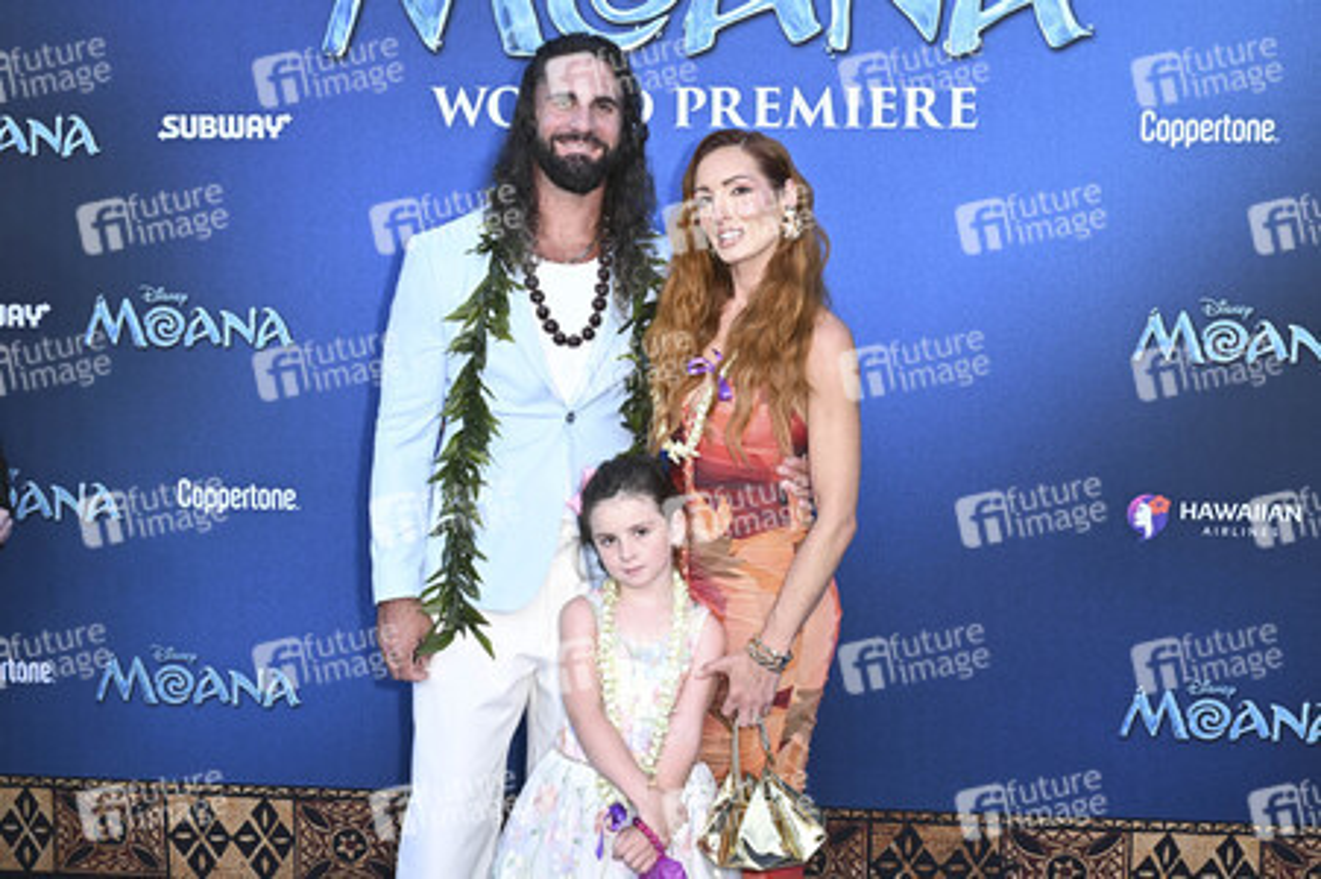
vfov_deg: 34.2
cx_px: 660
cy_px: 440
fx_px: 1430
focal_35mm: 39
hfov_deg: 49.6
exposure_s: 1/250
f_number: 6.3
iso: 800
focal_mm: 39
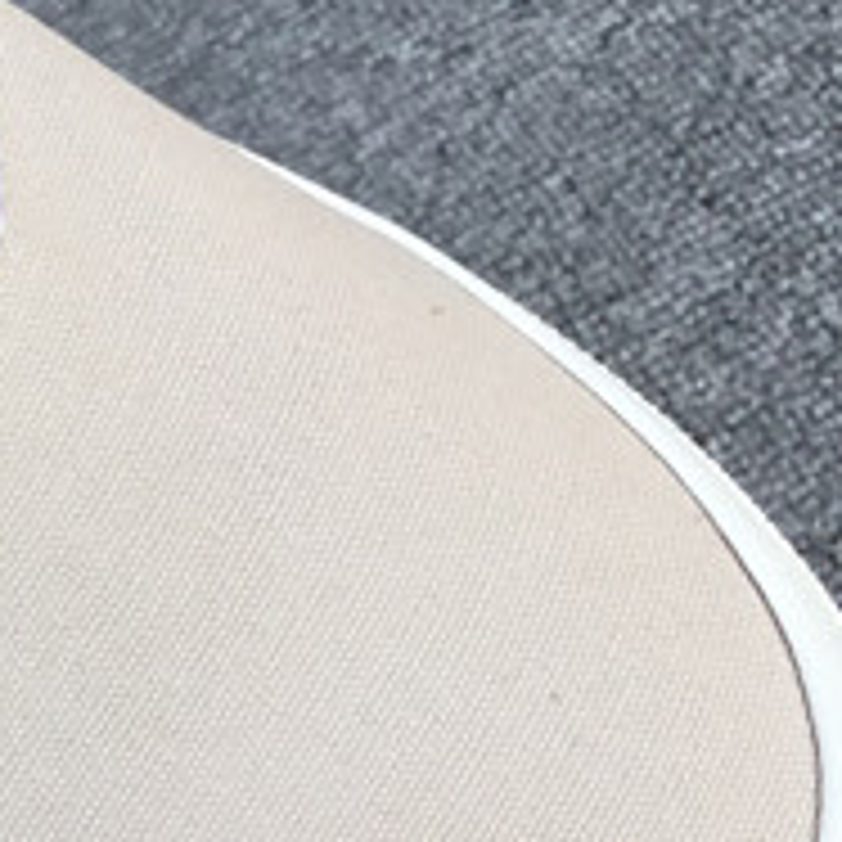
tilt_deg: -46.1
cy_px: 286
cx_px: -576
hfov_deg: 12.3
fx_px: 3633
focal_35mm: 132
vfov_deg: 13.2
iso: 25
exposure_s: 1/310
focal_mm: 3.3
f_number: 2.4
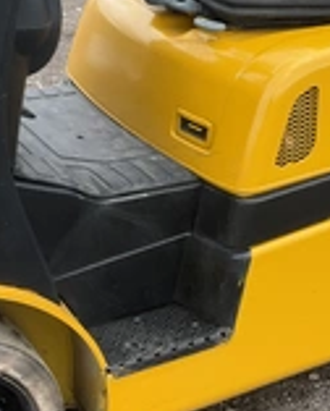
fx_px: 877
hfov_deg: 20.7
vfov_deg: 26.3
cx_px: 320
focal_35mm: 72
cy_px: 173
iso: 25
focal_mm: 3
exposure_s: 1/305
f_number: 1.8
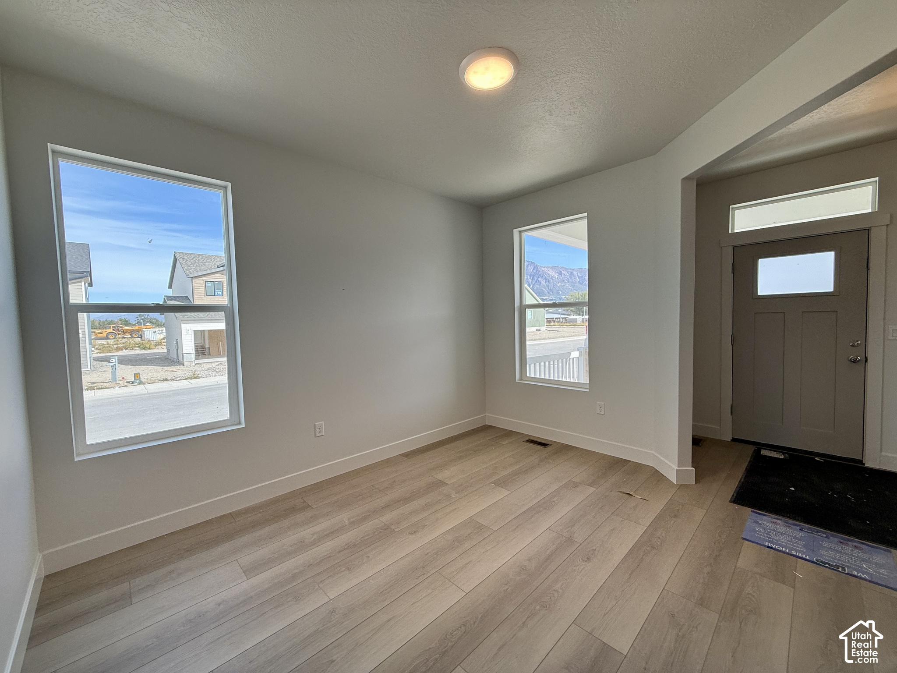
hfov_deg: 102.1
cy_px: 336
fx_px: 363
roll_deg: +0.9
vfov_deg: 85.7
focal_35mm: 14
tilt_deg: -2.0
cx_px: 448
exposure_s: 1/184
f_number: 2.2
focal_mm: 2.22
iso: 64
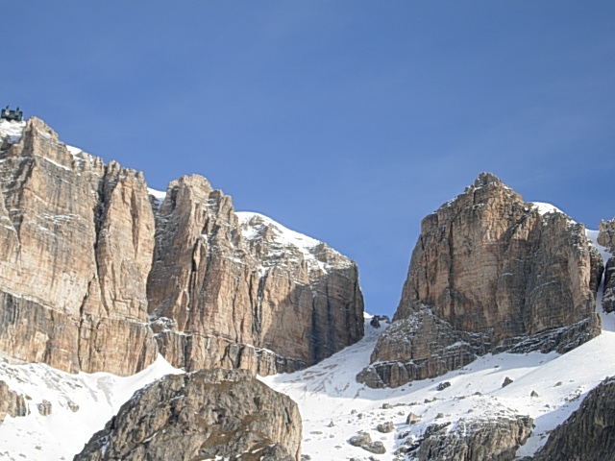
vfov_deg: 14.4
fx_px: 1830
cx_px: 308
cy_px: 230
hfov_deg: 19.1
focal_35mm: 103
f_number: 5.2
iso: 50
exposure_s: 1/430
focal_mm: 21.5
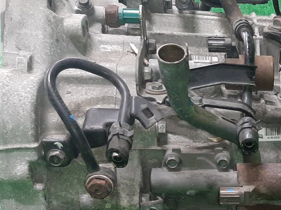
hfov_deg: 26.0
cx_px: 324
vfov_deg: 20.5
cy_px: 239
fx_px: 552
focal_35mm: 68
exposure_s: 1/50
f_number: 1.7
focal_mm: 3.93
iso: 161
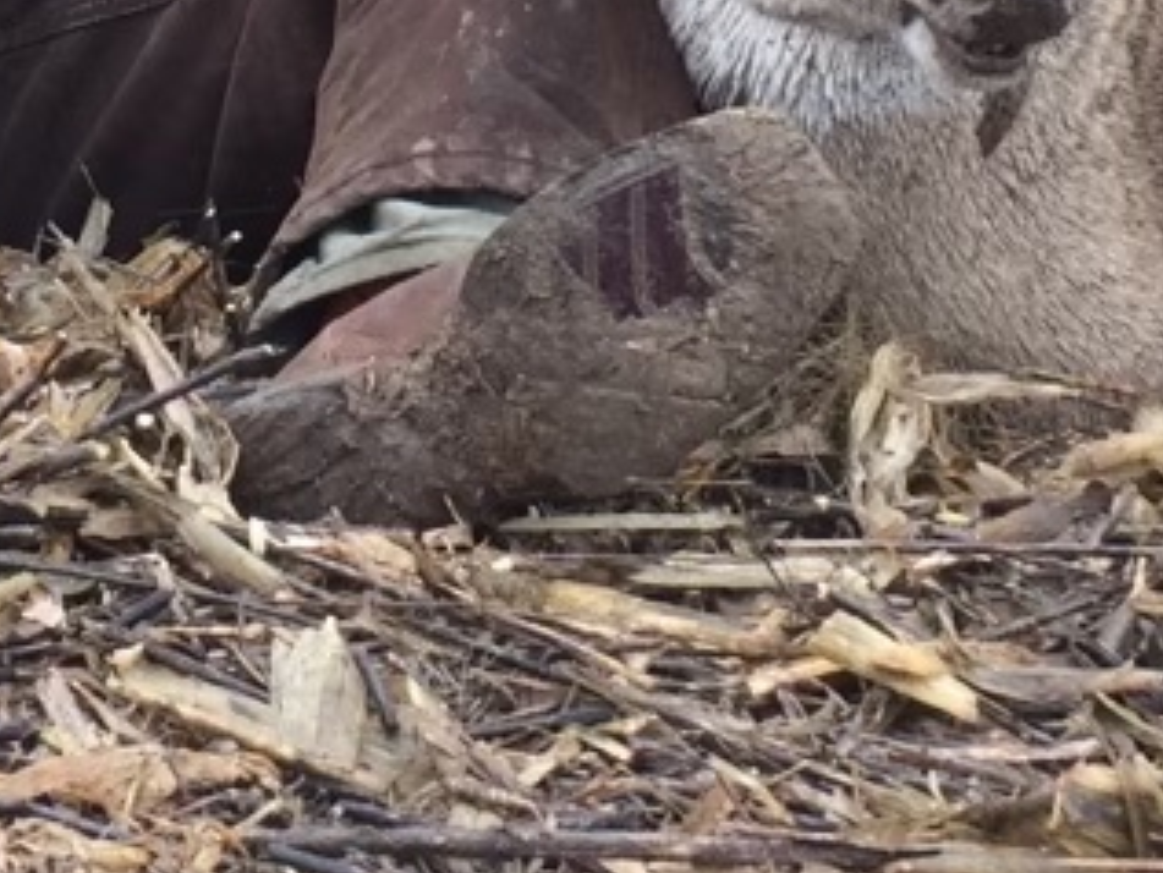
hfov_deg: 16.8
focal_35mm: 117
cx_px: 774
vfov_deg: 12.4
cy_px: -165
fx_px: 3932
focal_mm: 4.15
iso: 32
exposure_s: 1/332
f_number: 2.2
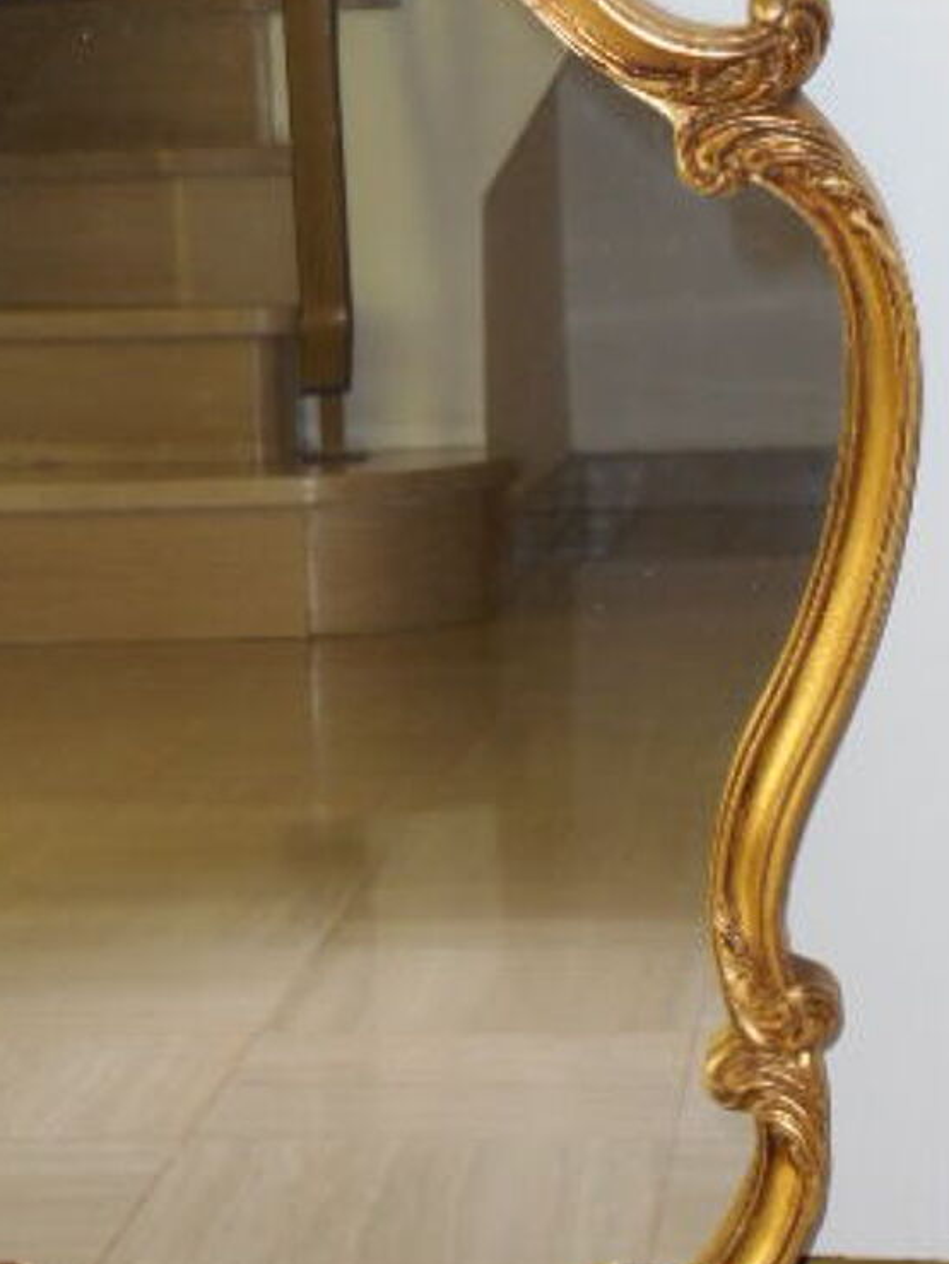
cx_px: 325
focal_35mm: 110
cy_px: 605
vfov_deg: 17.9
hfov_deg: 13.5
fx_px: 4017
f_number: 4.4
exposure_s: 1/60
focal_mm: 10.9
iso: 200
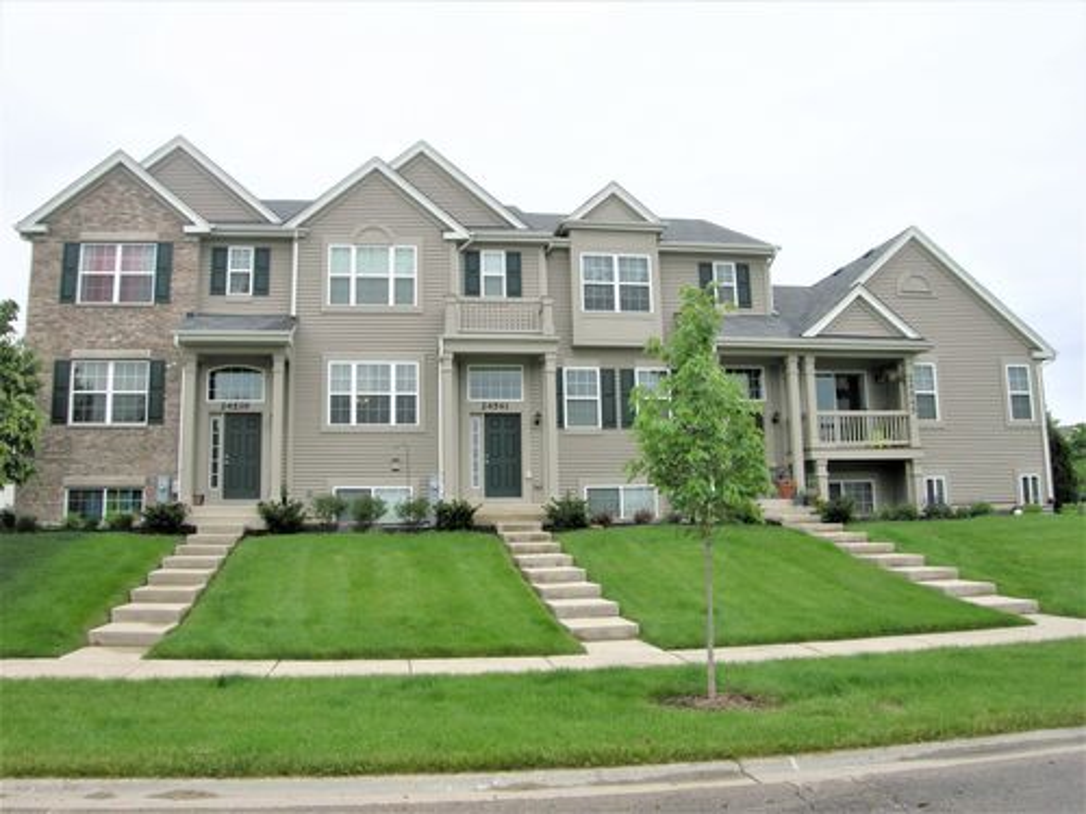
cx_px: 543
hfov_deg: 45.8
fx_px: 1286
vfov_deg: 35.1
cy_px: 407
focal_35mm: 41
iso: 64
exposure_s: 1/248
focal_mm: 8.5
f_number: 5.1
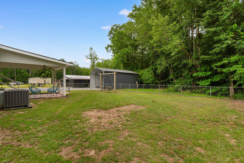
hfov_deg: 96.7
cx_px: 122
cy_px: 82
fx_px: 108
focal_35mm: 16
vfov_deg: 73.7
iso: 100
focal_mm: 11
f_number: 8
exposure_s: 1/250
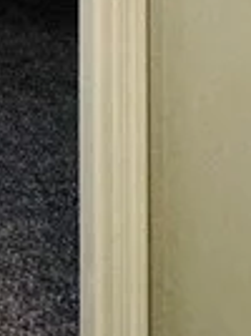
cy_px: -369
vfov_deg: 14.6
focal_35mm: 107
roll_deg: +0.5
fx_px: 1038
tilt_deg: +0.1
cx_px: -482
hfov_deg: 10.3
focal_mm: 2.22
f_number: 2.2
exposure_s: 1/120
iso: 160
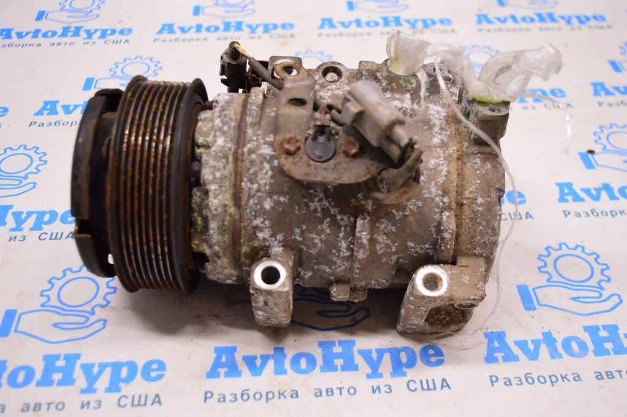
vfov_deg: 33.0
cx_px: 314
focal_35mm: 40
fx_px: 705
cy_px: 208
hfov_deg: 48.0
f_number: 4
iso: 3200
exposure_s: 1/320
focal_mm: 27
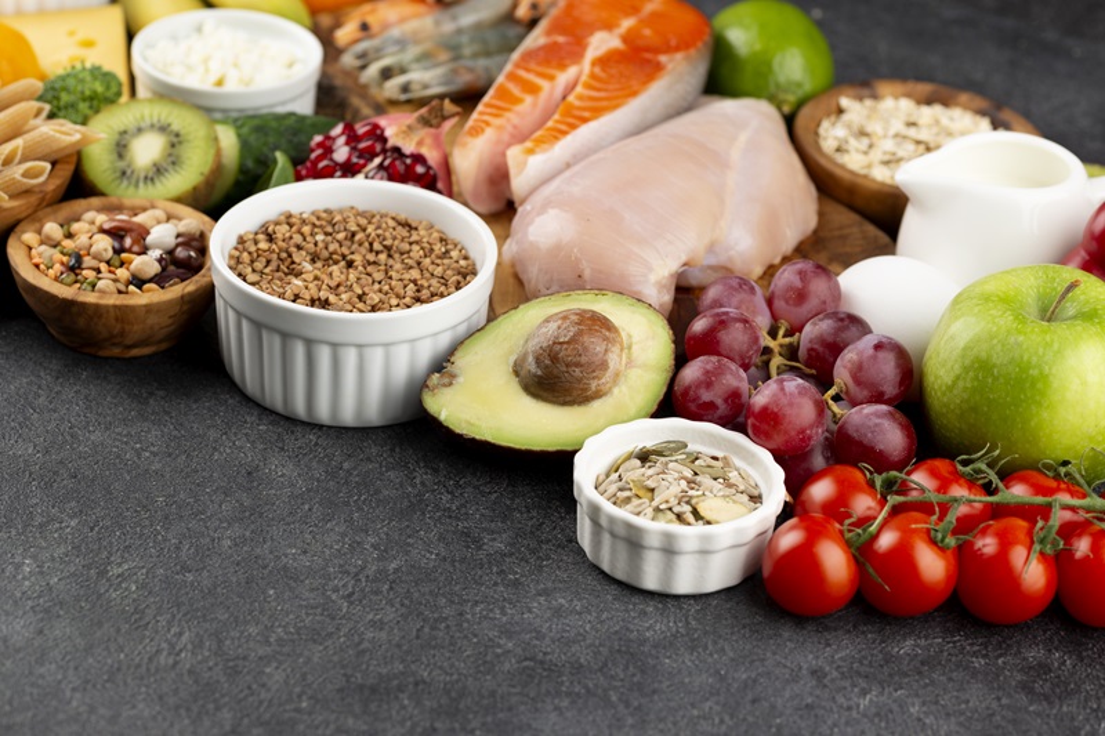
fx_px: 3222
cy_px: 368
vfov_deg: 13.0
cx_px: 552
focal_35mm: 105
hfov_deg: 19.5
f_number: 9
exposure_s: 1/100
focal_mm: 105
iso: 100
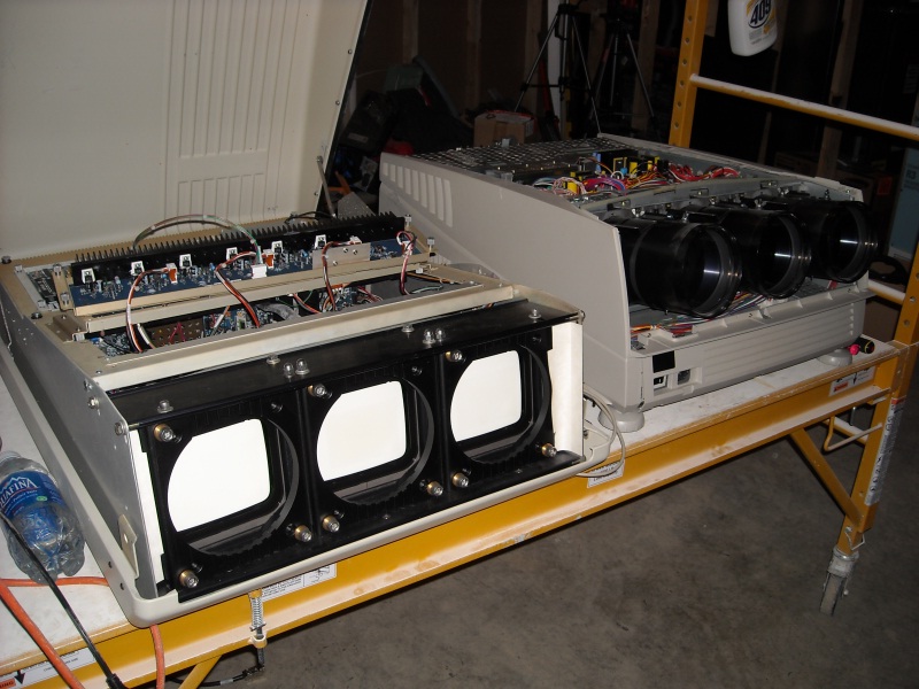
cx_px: 460
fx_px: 929
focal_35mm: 35
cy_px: 344
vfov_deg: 40.7
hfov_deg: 52.6
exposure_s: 1/60
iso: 64
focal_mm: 5.7
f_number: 2.8
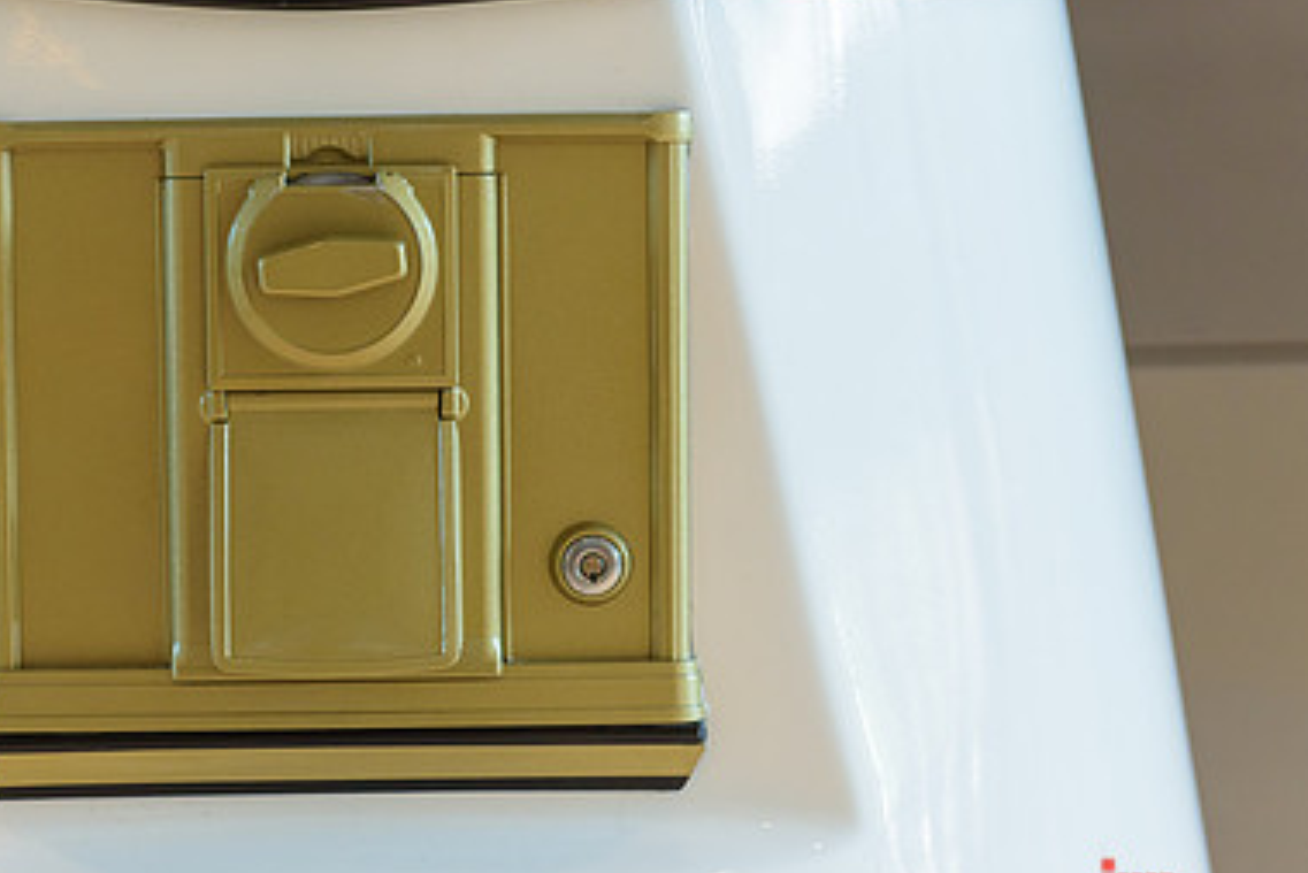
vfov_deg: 13.6
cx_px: 345
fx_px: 3671
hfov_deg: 20.1
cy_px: 371
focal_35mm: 101
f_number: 3.2
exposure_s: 1/125
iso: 1600
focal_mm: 66
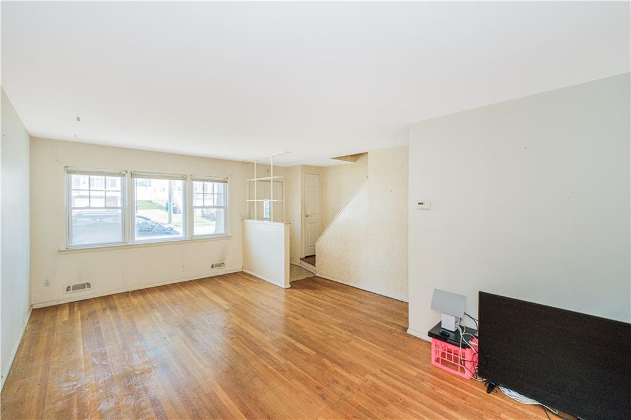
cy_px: 210
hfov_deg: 100.4
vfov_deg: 77.3
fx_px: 263
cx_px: 316
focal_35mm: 15
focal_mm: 10
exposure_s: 1/60
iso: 640
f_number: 8
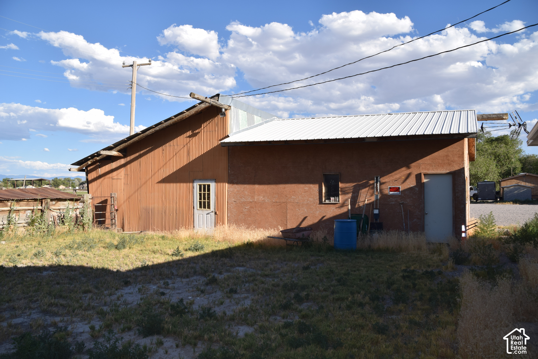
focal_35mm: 27
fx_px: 403
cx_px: 269
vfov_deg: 47.9
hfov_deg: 67.4
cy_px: 180
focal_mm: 18
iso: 100
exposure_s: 1/200
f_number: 8
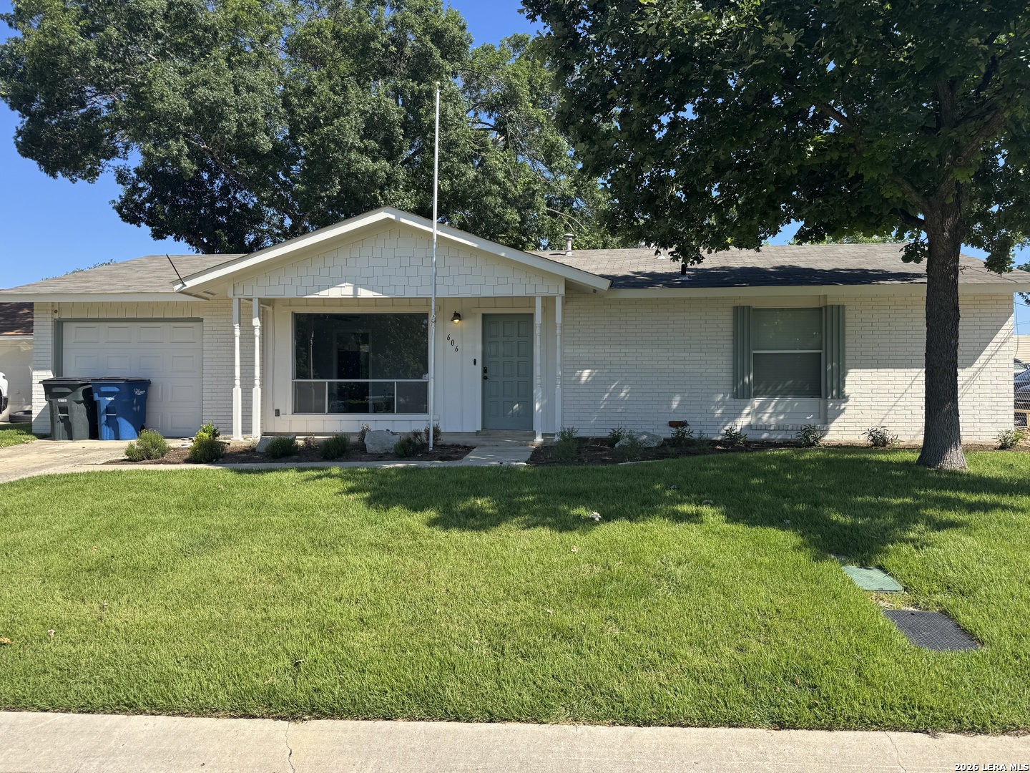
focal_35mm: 24
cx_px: 515
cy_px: 386
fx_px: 714
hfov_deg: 71.6
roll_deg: +0.3
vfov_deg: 56.8
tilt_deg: +1.0
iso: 80
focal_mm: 6.76
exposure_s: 1/2252
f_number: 1.78
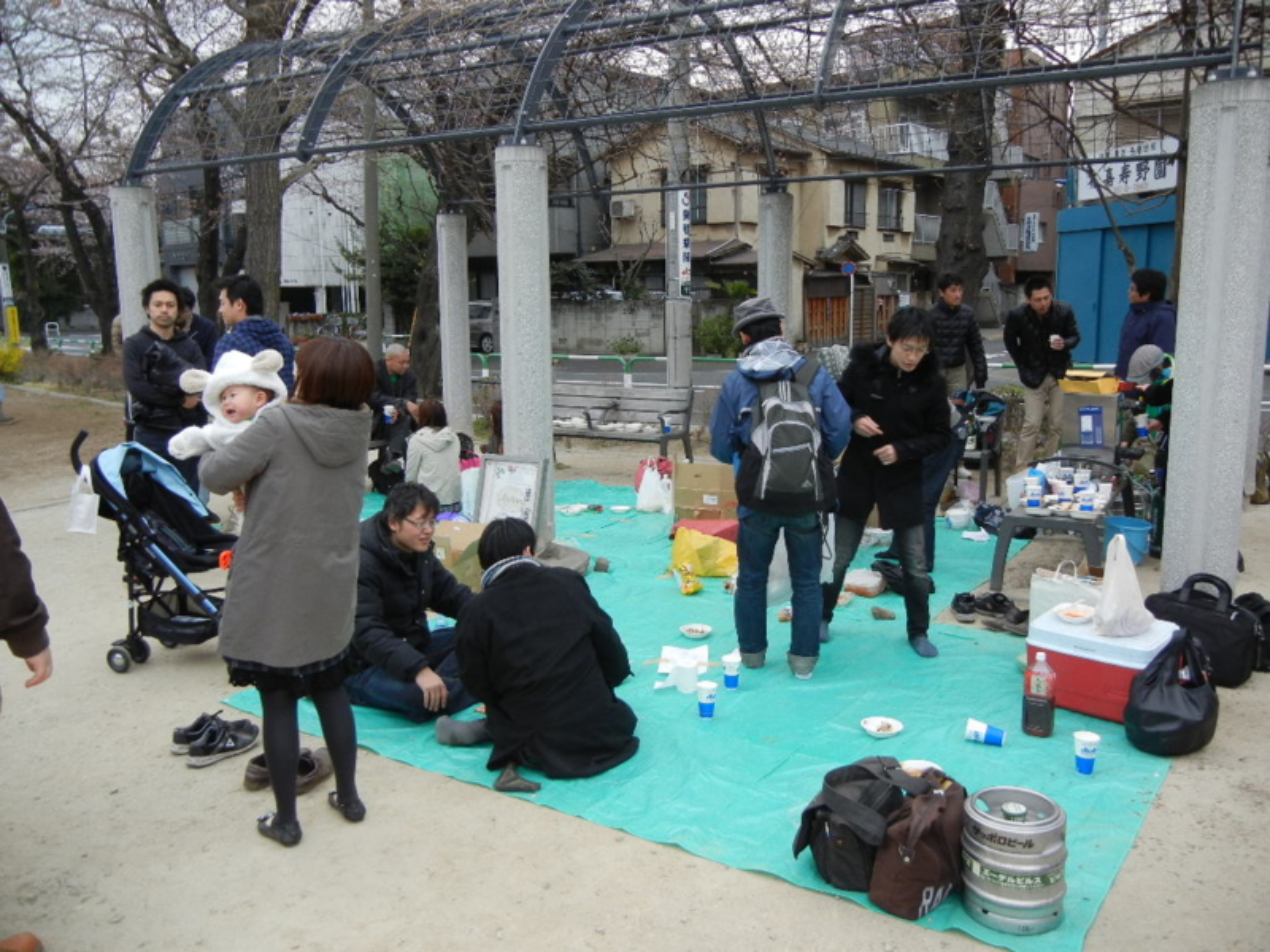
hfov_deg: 60.0
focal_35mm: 30
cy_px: 476
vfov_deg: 46.8
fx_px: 1101
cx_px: 635
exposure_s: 1/97.4
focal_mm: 5.4
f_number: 3.5
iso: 160
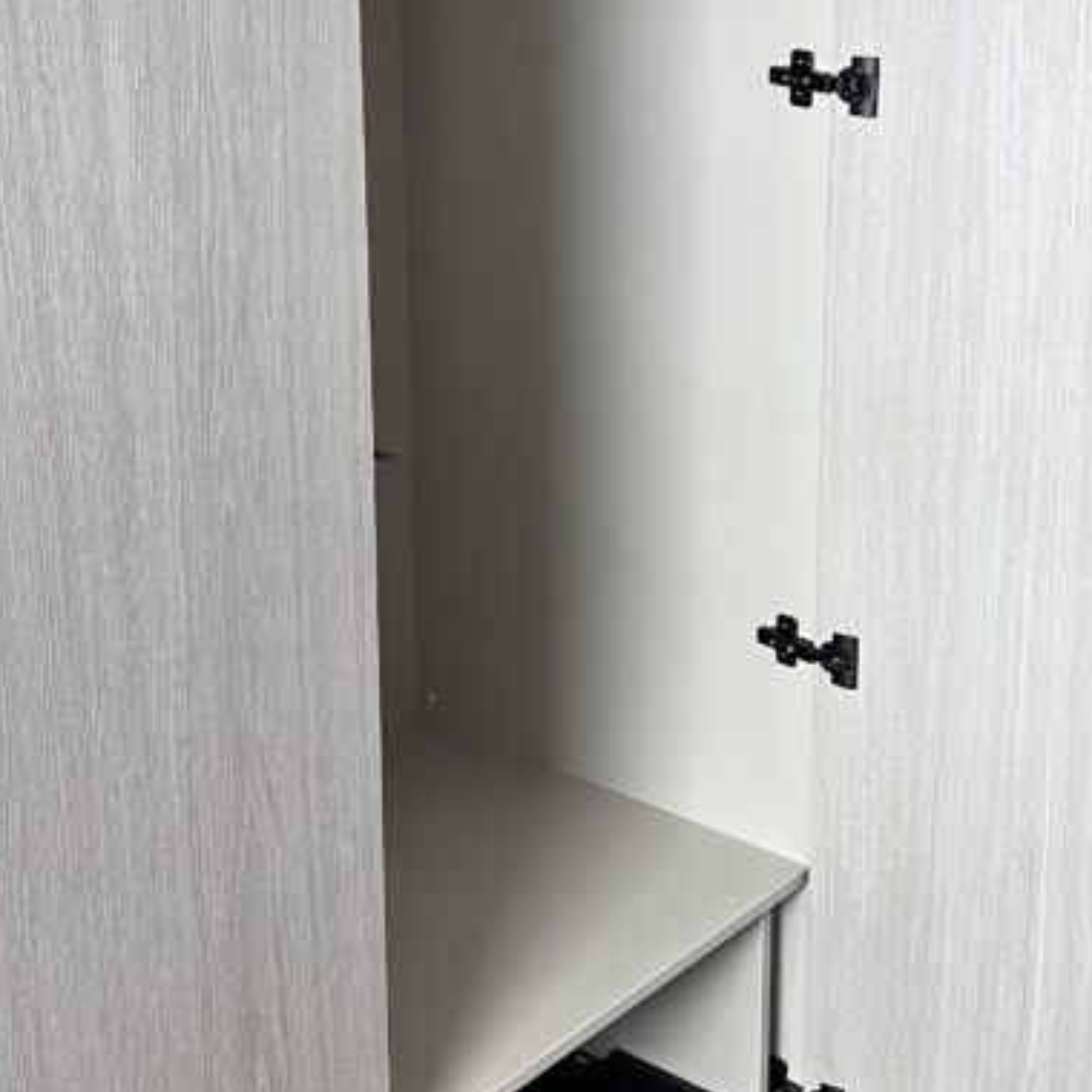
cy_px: 319
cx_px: 609
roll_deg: -0.8
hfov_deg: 27.7
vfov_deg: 27.5
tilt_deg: -15.4
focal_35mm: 62
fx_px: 2213
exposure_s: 1/99
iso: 125
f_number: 1.5
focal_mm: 5.7
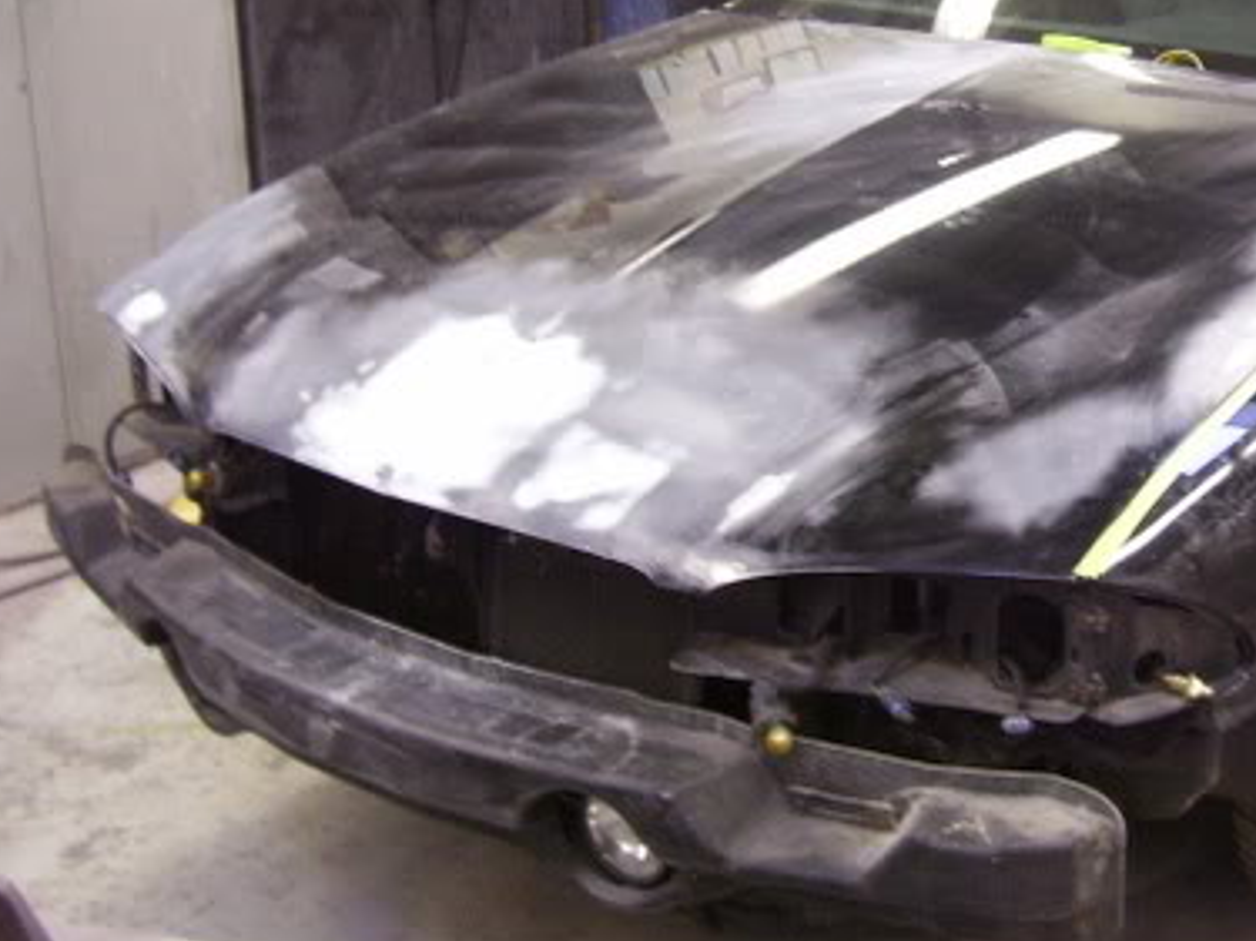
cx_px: 1018
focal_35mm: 58
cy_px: 231
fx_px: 2104
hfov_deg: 32.3
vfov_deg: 24.9
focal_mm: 5.6
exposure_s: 1/15
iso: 160
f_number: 2.7
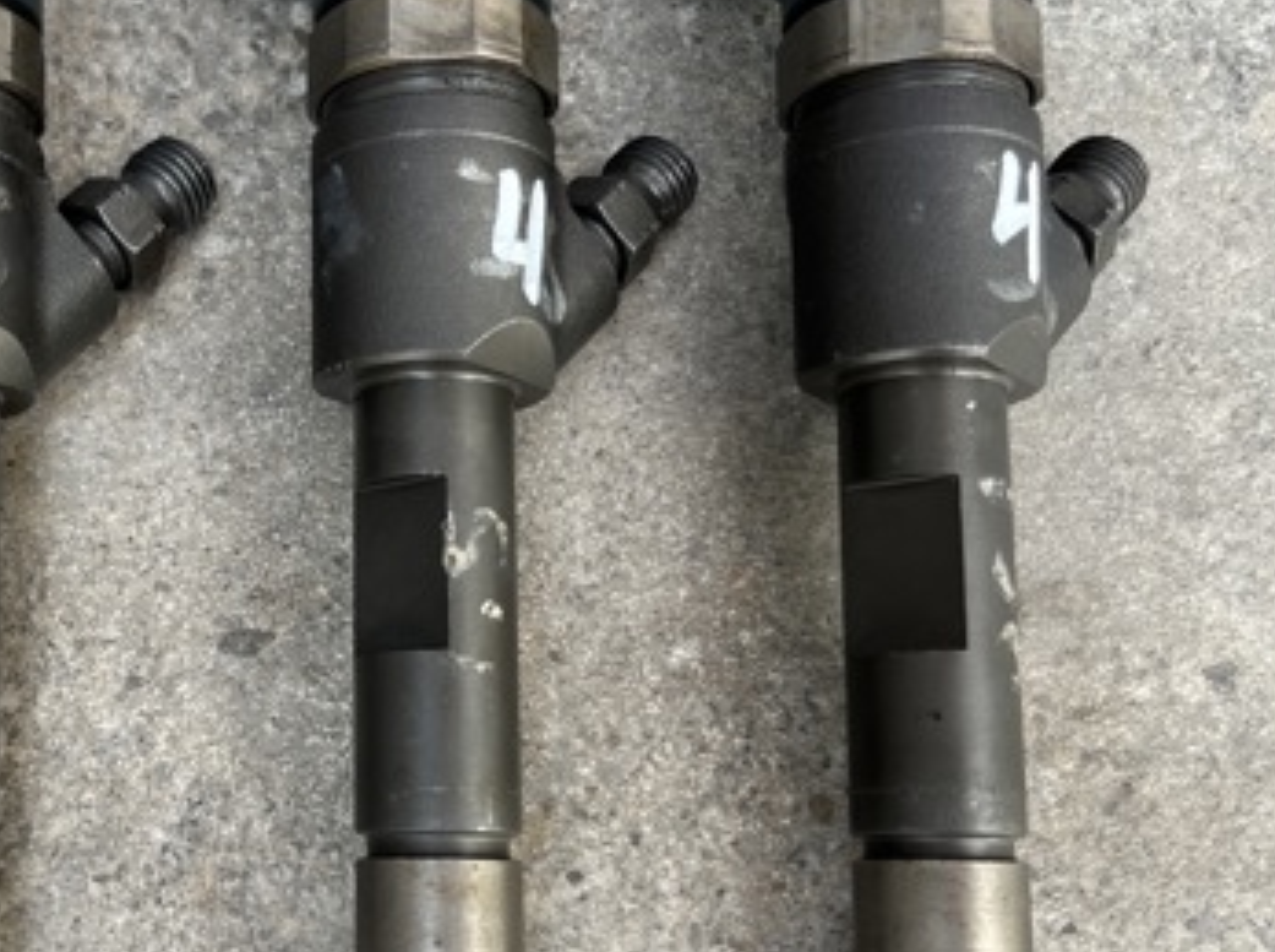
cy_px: 564
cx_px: 272
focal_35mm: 48
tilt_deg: -70.1
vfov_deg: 30.1
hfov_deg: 38.4
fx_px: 1765
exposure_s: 1/178
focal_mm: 5.1
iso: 40
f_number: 1.6
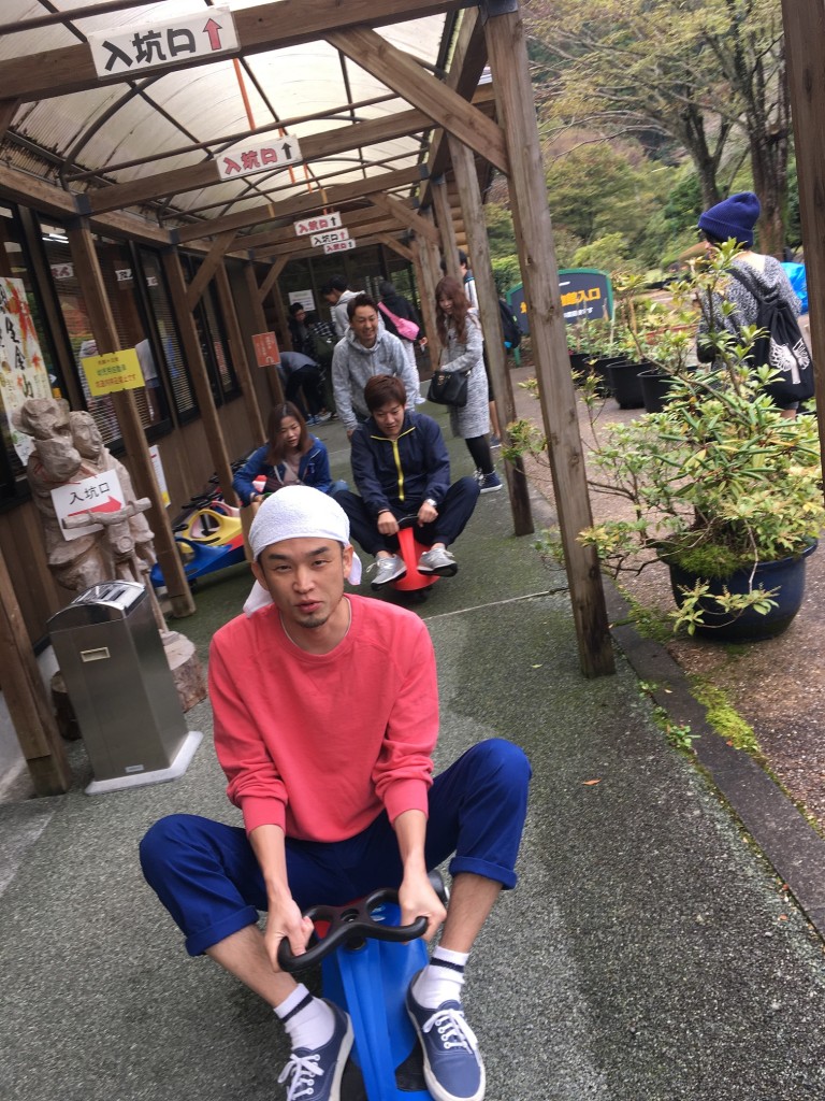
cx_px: 412
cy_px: 550
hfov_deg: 48.2
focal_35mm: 29
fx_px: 922
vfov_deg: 61.7
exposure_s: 1/120
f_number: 2.2
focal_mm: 4.15
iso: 25
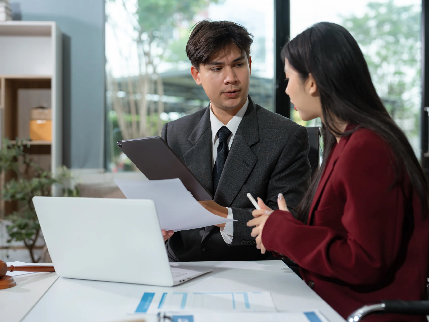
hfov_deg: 34.9
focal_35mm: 55
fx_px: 682
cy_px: 160
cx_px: 202
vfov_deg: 26.6
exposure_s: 1/400
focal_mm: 50
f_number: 2.5
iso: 500
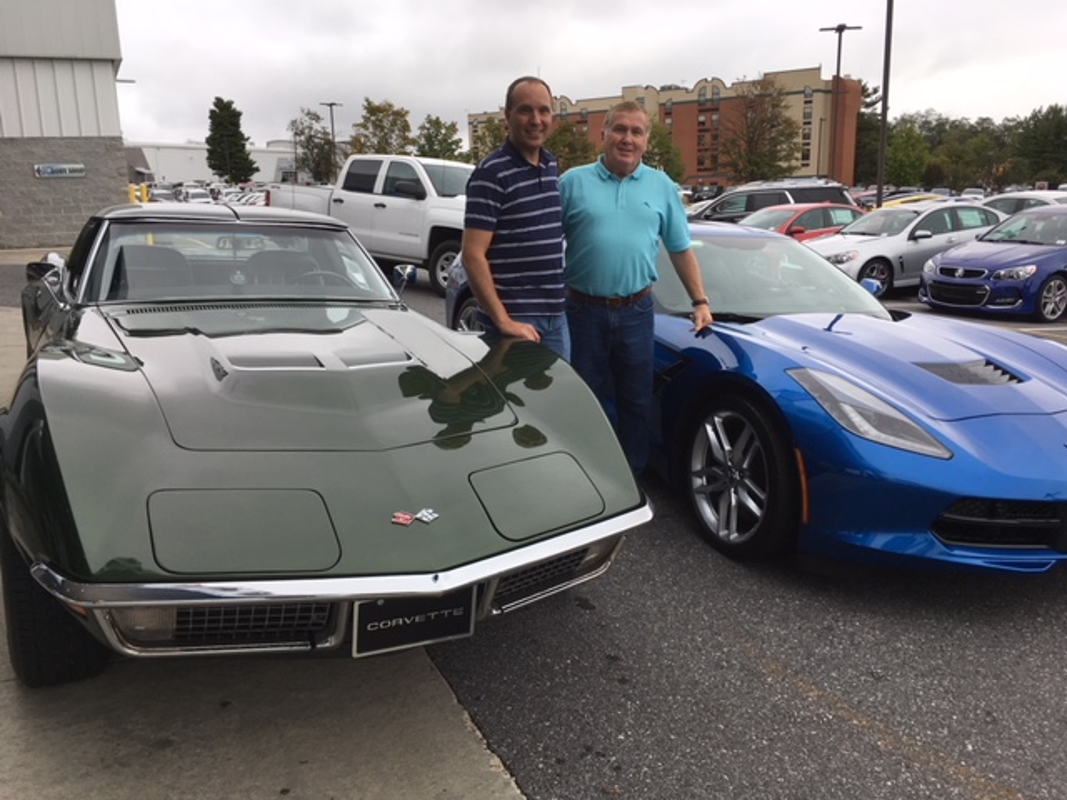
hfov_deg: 61.7
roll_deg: +1.8
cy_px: 400
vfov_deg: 48.2
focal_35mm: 29
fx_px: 894
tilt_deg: -11.9
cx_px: 534
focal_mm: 4.15
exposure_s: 1/493
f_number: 2.2
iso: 25
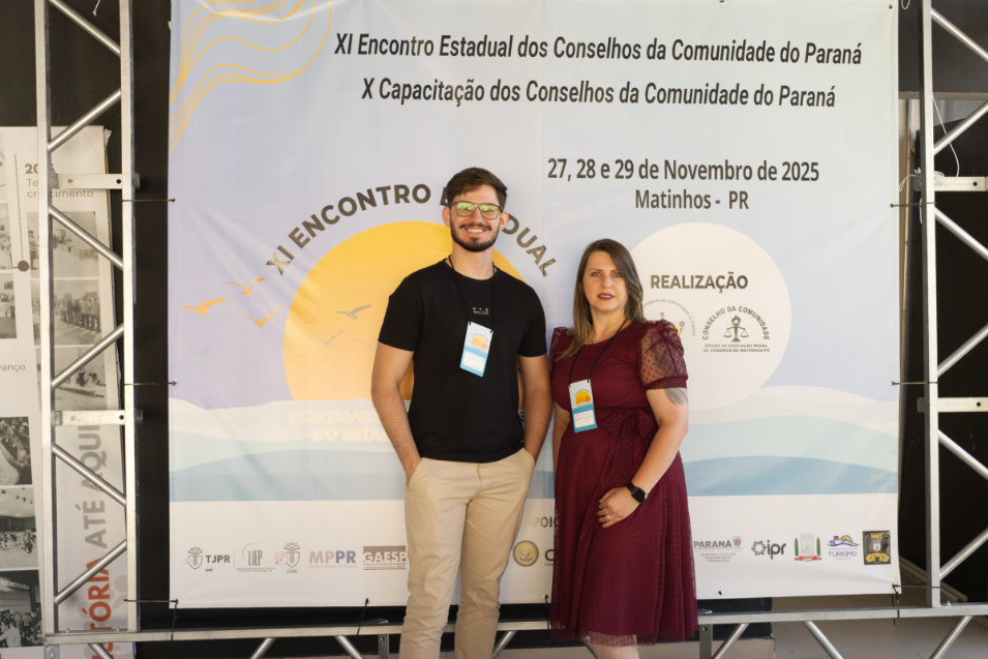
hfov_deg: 44.4
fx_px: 1208
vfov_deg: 30.4
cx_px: 560
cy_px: 394
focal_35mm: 44
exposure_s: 1/100
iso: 320
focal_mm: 35
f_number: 4
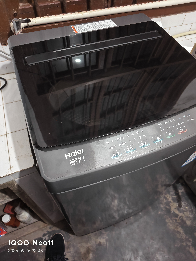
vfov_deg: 73.9
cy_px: 130
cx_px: 98
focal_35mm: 23
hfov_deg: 58.9
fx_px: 174
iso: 318
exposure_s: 1/50
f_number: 1.88
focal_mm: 5.56
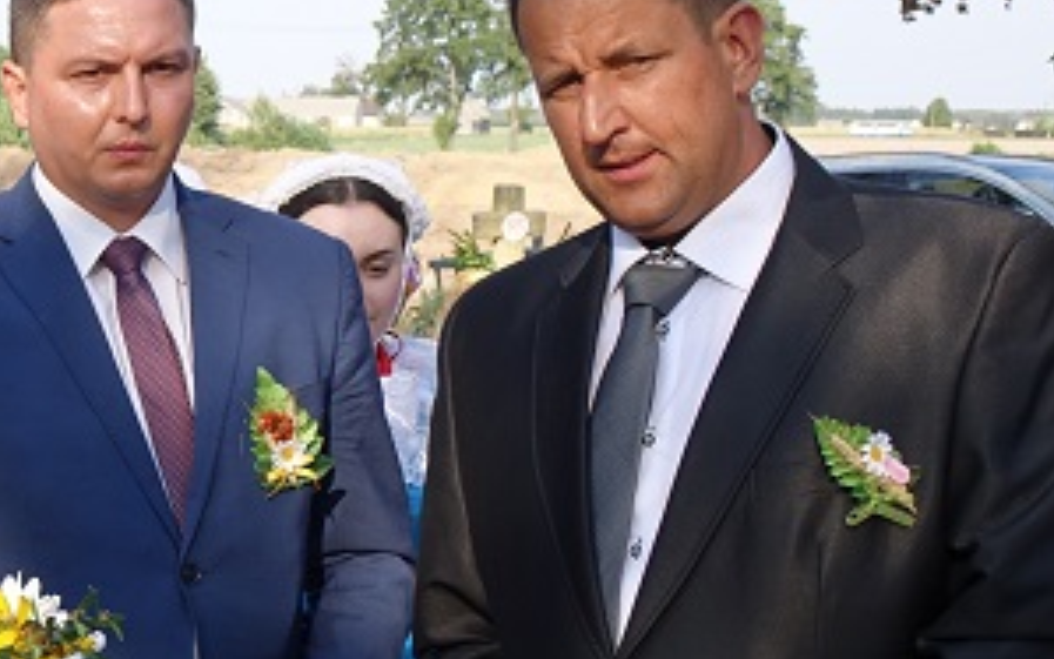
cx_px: -286
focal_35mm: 98
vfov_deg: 13.3
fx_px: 2816
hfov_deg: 19.7
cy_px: 562
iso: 125
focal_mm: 13.1
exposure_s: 1/320
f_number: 4
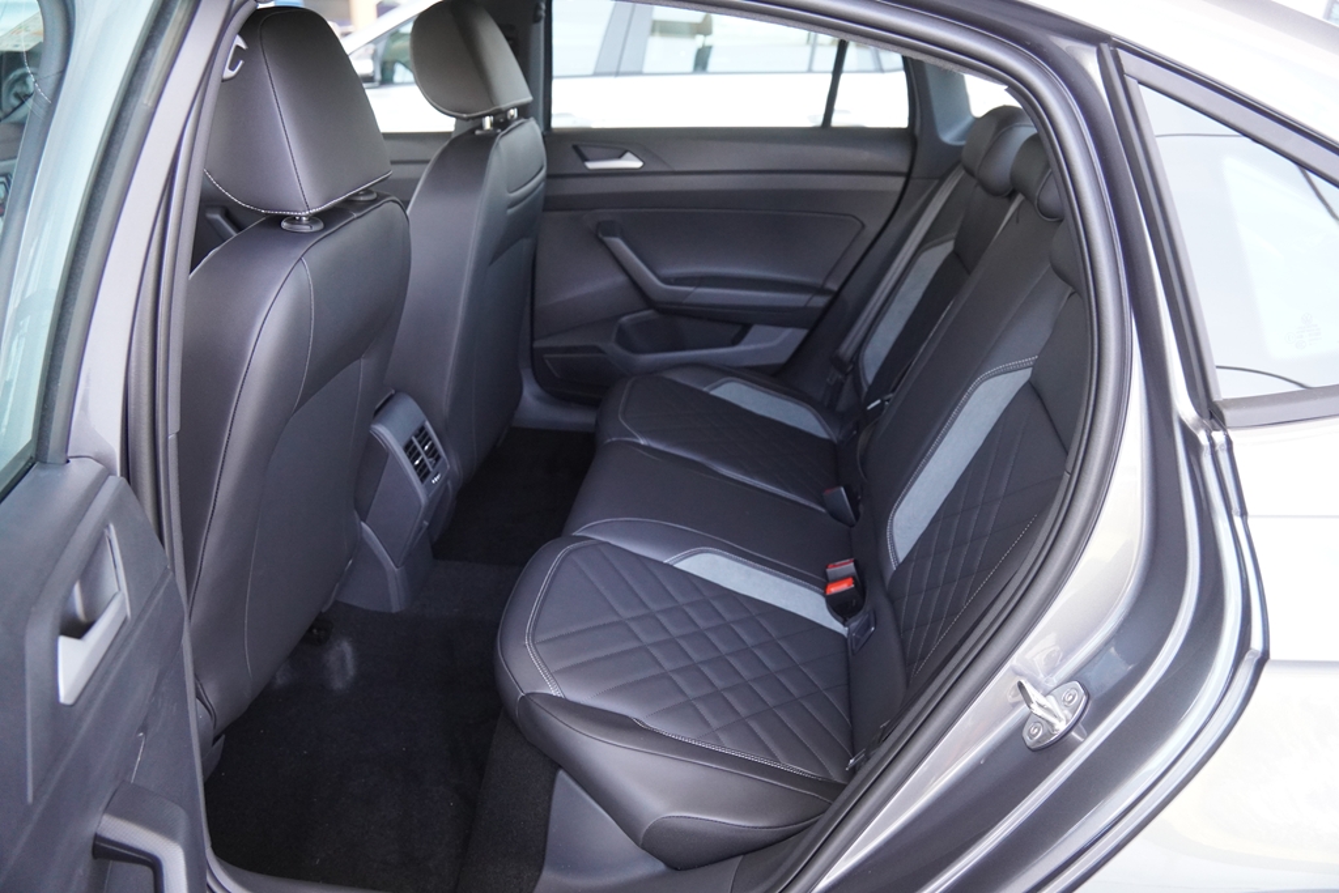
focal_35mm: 26
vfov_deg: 50.4
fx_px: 949
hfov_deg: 70.4
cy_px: 446
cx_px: 670
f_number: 3.5
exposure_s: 1/160
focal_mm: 17
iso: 1600
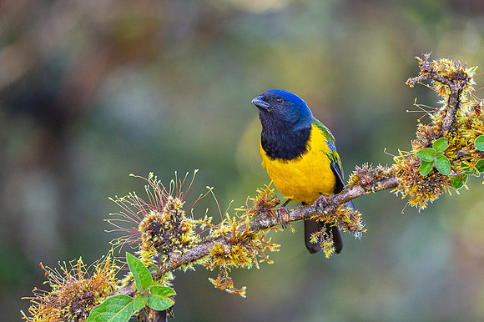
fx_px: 8104
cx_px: 291
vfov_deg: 2.3
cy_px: 128
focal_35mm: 603
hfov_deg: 3.4
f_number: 4
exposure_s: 1/1250
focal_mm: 500
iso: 2500
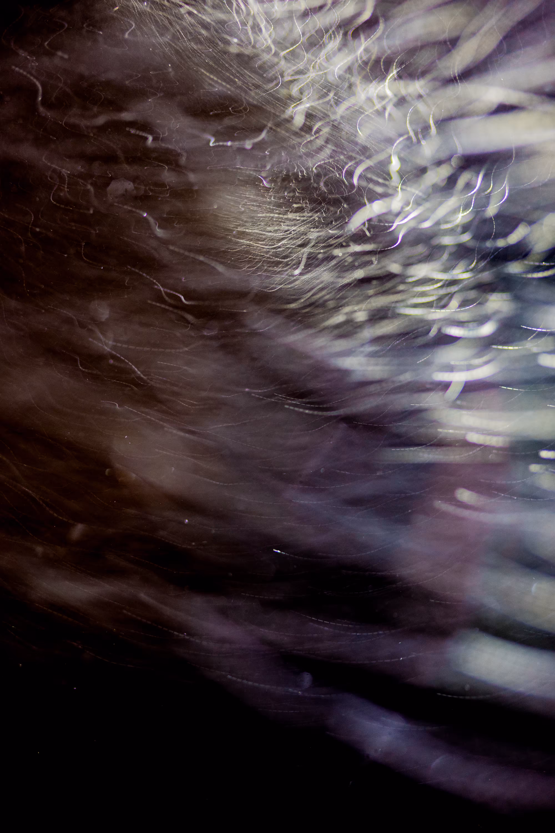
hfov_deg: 37.9
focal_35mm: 35
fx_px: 809
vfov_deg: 54.4
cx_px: 278
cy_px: 416
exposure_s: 1/1.25
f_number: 3.5
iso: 800
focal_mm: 35
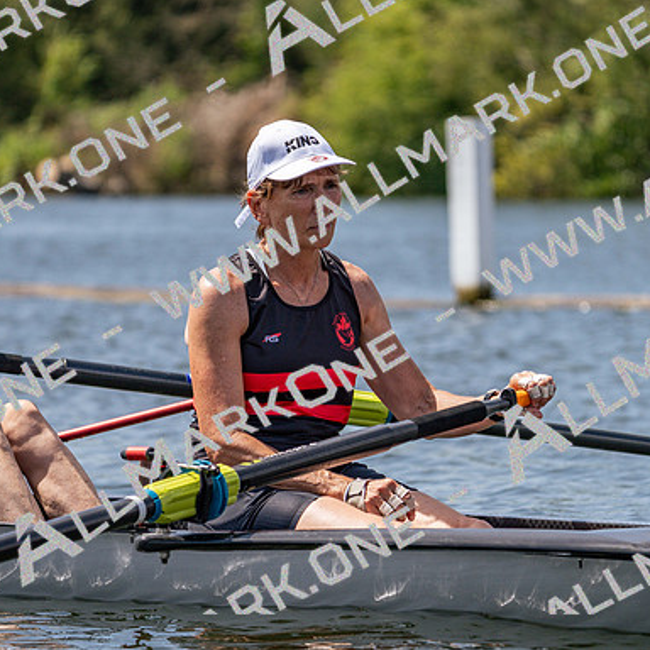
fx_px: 6267
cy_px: 324
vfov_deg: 5.9
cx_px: 359
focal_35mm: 295
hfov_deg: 5.9
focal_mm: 230
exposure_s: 1/2000
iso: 250
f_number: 5.6
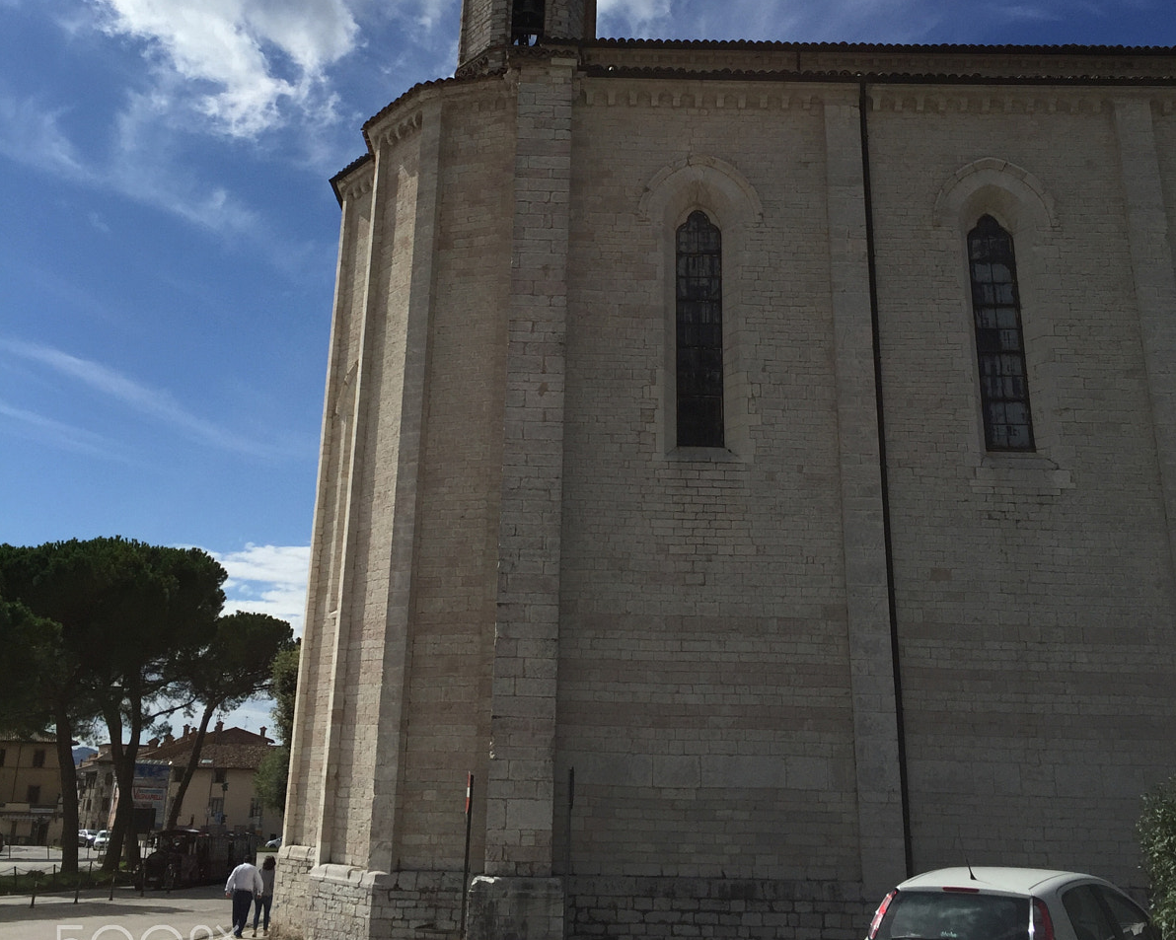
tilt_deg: +20.9
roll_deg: -0.5
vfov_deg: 38.5
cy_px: 288
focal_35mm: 38
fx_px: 1322
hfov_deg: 47.9
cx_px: 586
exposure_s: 1/4950
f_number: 2.2
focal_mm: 4.15
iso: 32
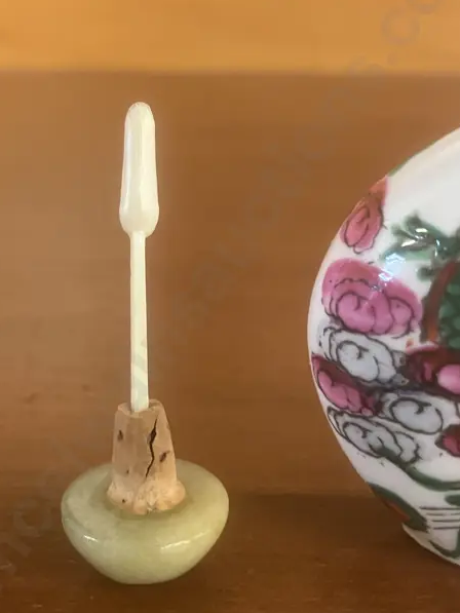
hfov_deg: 30.2
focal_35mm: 48
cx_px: 180
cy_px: 320
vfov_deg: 39.6
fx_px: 850
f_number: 1.8
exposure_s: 1/33
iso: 400
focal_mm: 3.99
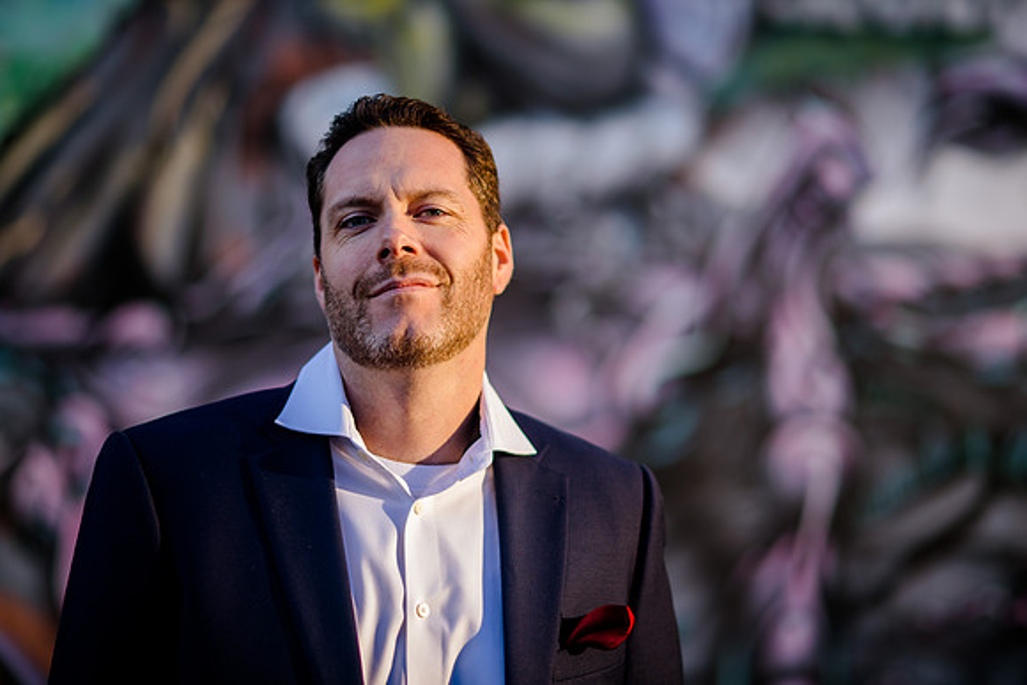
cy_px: 328
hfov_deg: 18.7
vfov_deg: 12.5
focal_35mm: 110
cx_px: 491
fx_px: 3125
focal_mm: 105
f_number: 2
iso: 250
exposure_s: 1/1600
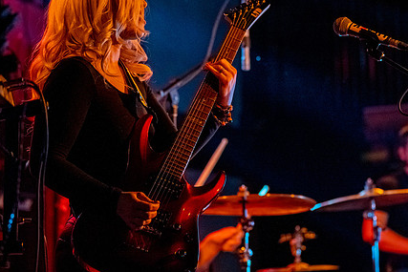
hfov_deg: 16.9
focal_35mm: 121
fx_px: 1372
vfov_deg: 11.3
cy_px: 139
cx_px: 242
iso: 2000
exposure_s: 1/320
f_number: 2.8
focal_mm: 89
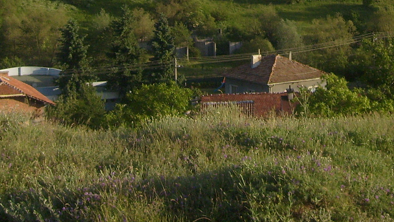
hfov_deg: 24.0
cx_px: 283
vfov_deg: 13.0
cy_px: -117
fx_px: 919
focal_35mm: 88
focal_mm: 5.8
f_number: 7.1
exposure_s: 1/125
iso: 80
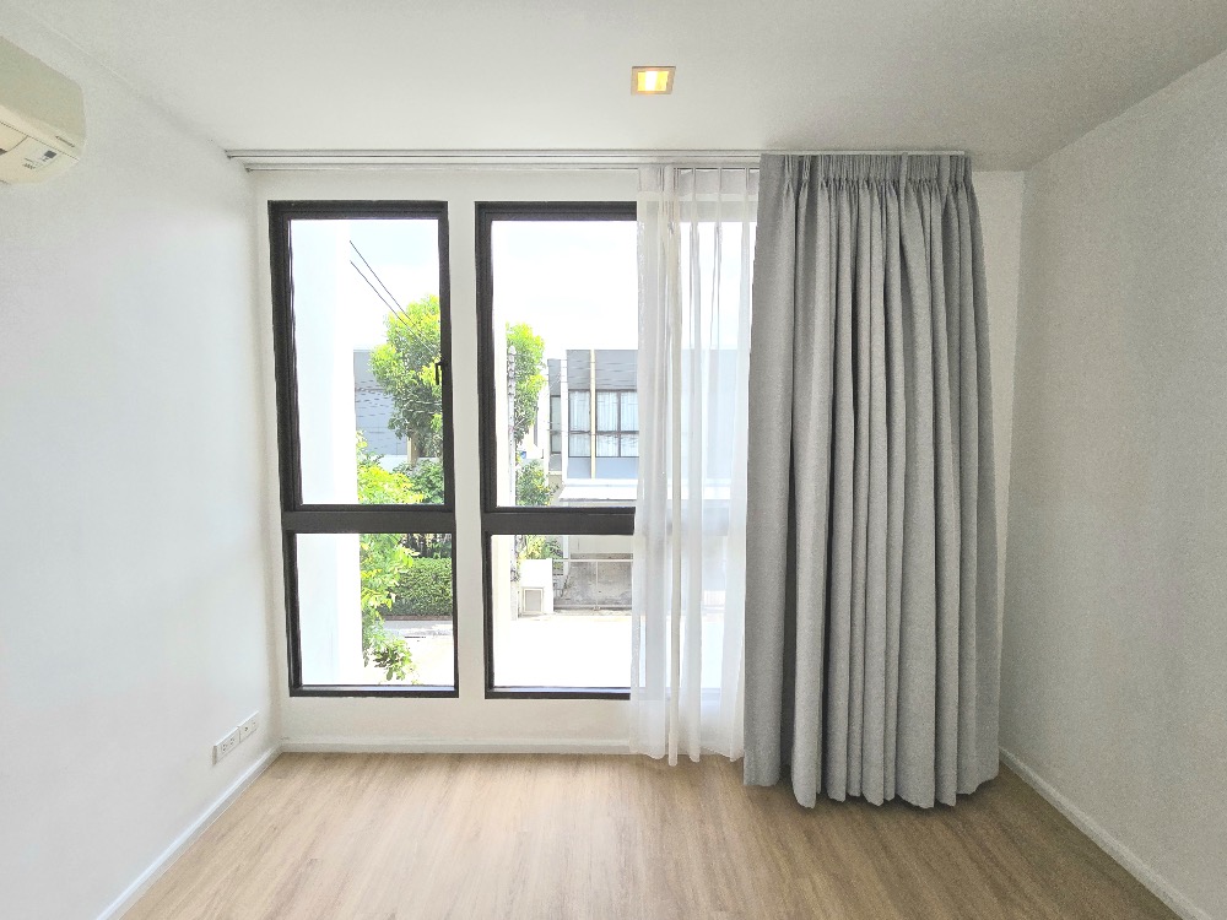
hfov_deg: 106.2
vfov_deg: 89.9
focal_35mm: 13
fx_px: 461
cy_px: 460
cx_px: 614
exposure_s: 1/2000
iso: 80
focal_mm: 2.2
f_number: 2.2
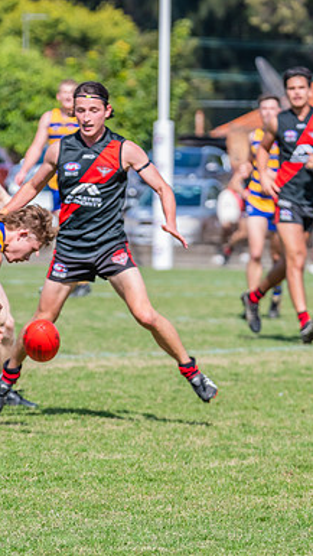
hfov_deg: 2.6
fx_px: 6821
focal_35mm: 463
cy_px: 267
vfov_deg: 4.7
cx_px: 2
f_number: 8
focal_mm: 260
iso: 800
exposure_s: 1/1600
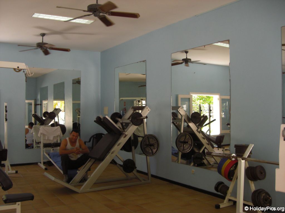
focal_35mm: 38
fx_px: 313
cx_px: 142
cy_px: 106
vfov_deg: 37.7
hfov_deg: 49.0
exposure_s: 1/100
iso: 100
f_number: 2.7
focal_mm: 6.2
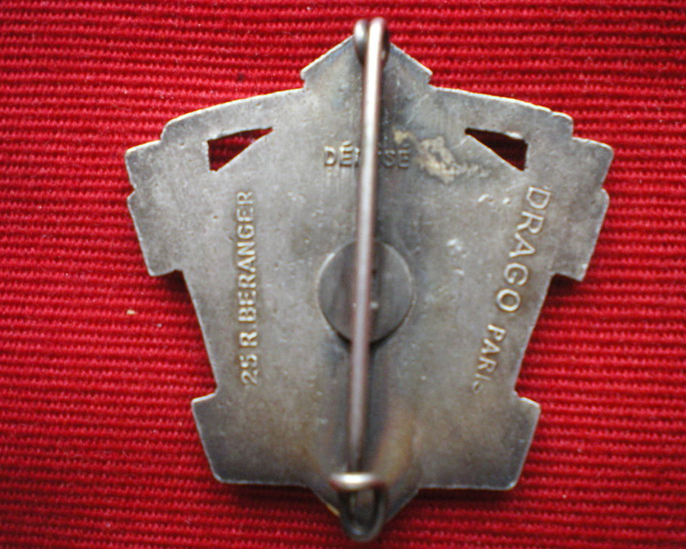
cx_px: 340
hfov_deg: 45.8
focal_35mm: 40
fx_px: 812
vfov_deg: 37.3
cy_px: 274
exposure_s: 1/30
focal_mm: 6.3
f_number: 3.1
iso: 400
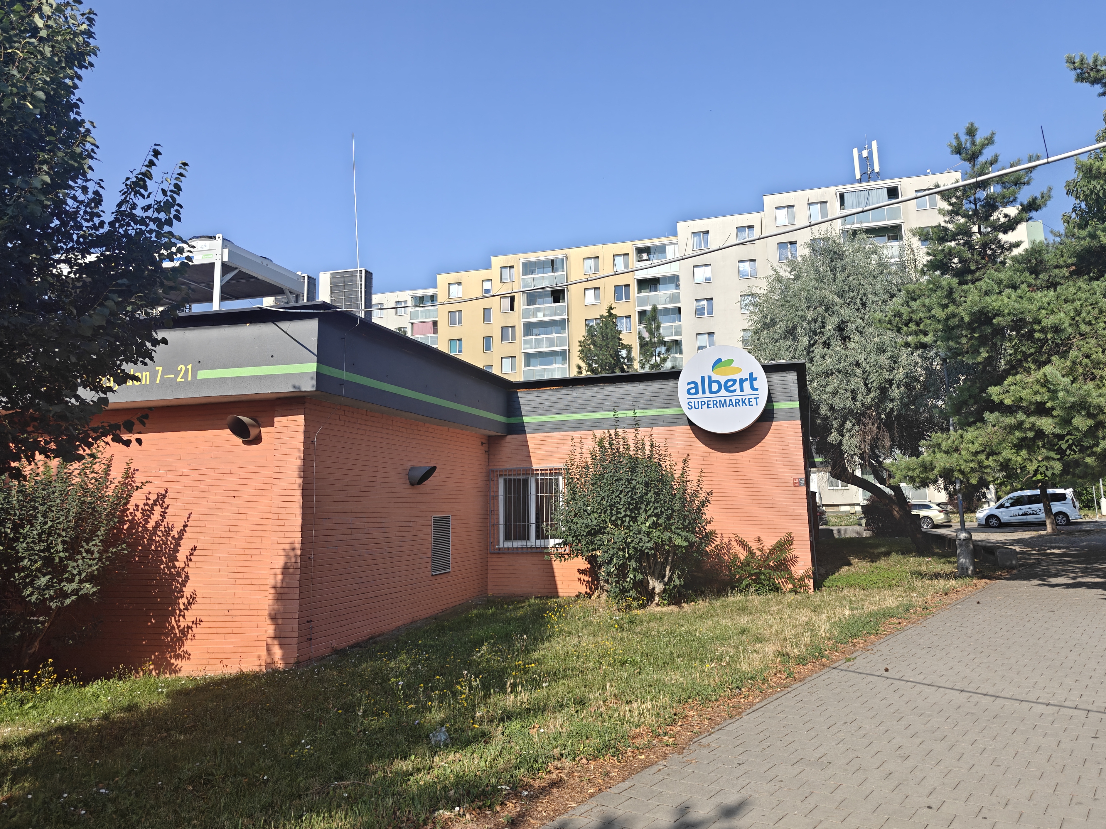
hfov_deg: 69.3
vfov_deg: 54.8
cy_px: 389
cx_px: 598
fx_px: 799
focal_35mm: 25
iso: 200
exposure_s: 1/5019
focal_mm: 6.06
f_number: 1.6
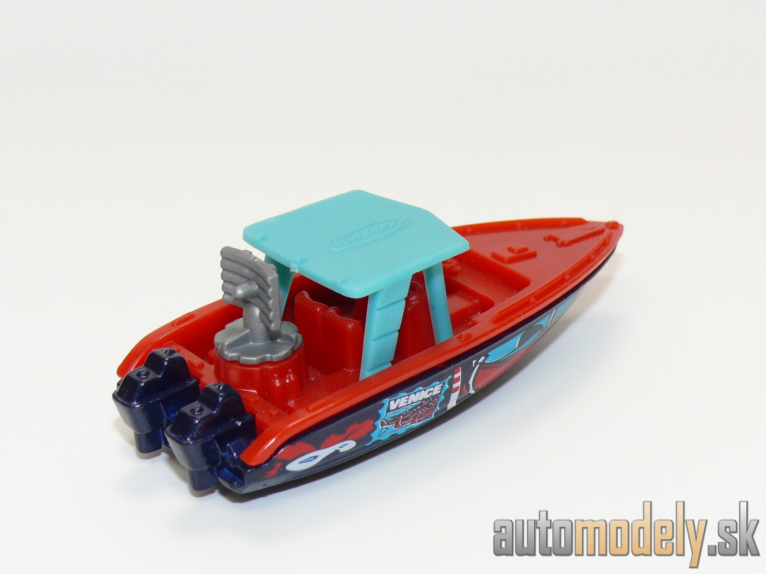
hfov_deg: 19.1
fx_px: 2279
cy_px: 287
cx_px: 383
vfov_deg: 14.4
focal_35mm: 103
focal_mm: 13.6
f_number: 4
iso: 100
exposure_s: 1/30
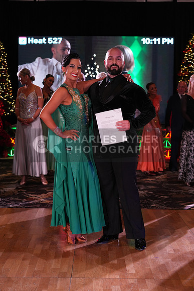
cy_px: 146
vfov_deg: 35.0
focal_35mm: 57
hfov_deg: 23.8
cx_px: 97
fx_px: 460
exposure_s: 1/200
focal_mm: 57
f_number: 4.5
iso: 2000
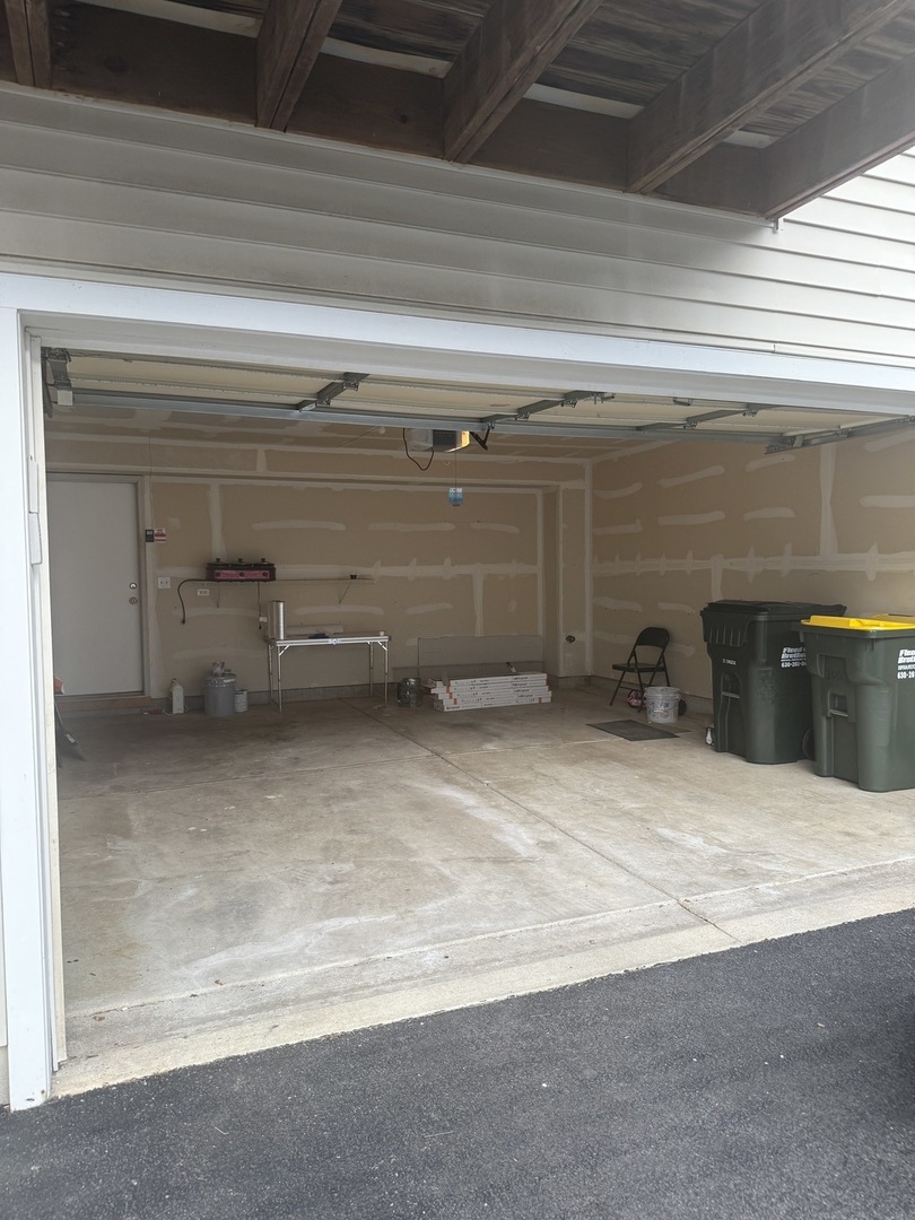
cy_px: 610
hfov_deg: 56.8
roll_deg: +0.2
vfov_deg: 71.6
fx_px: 846
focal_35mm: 24
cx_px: 458
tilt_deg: -2.4
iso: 100
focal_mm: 6.76
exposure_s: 1/121
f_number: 1.78
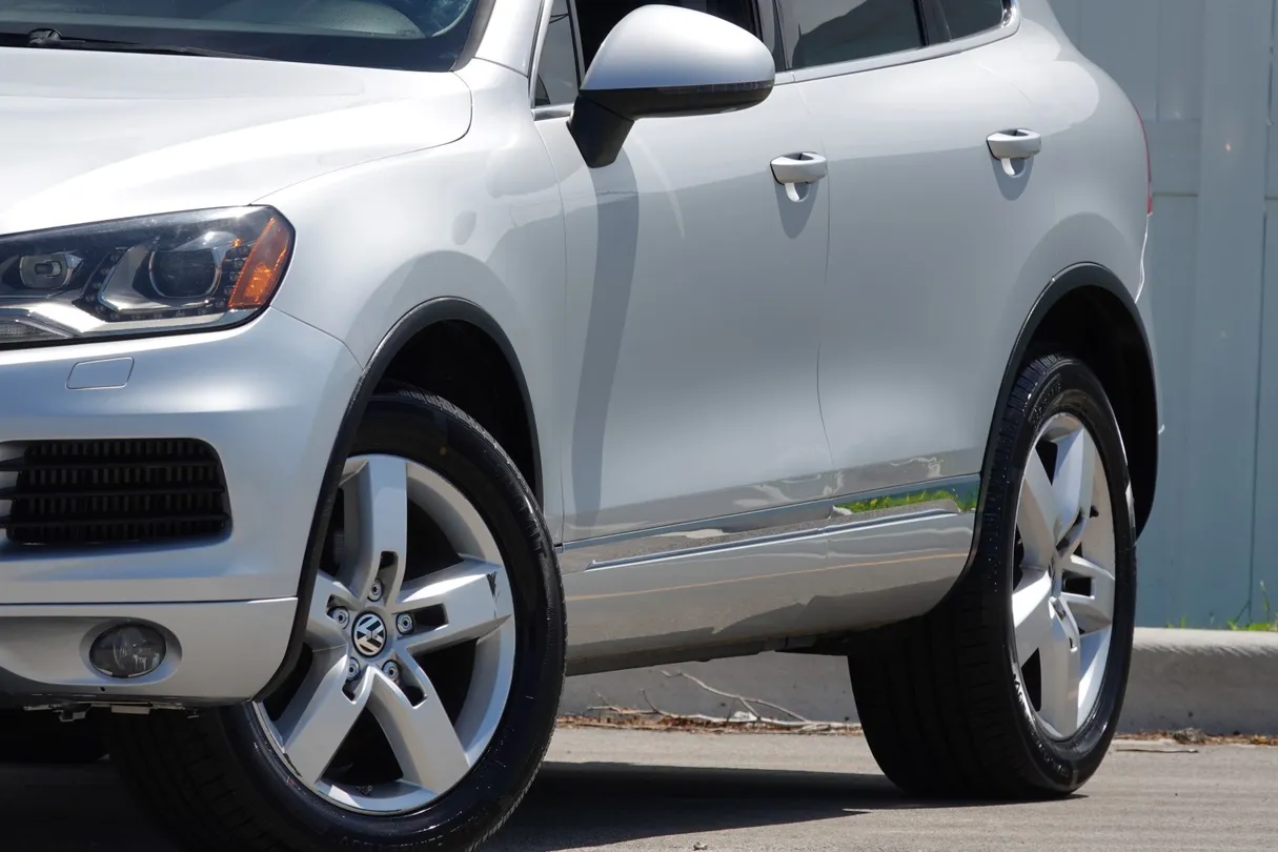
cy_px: 426
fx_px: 19417
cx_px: 639
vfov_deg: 2.5
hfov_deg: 3.8
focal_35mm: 547
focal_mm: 200.72
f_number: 4.5
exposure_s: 1/1000
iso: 100
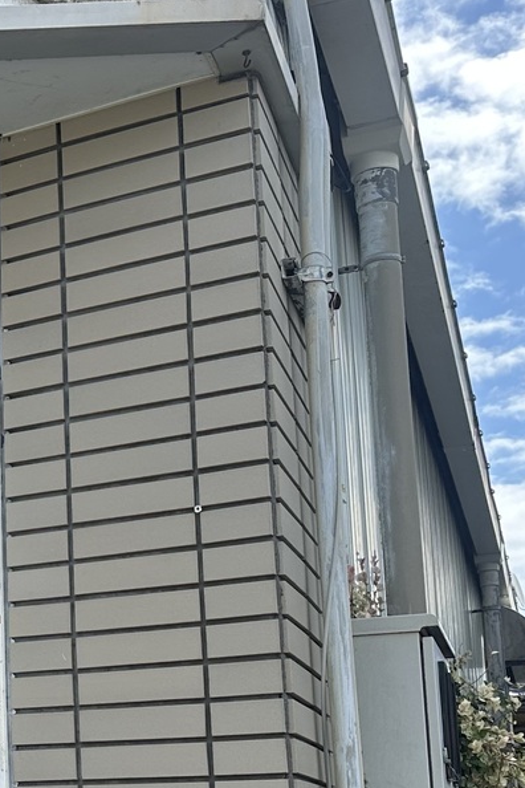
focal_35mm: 68
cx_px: -300
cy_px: 633
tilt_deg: +7.6
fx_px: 1487
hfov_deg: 17.6
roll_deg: +0.3
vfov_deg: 29.0
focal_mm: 6.86
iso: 80
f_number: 1.78
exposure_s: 1/1721
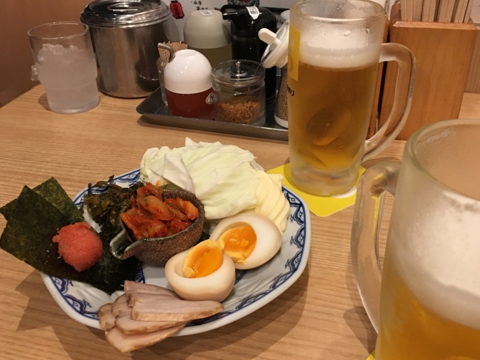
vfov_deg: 40.7
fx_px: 485
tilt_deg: -31.5
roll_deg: -0.5
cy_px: 162
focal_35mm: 35
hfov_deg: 52.4
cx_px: 277
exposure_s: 1/15
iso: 80
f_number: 2.2
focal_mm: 4.15
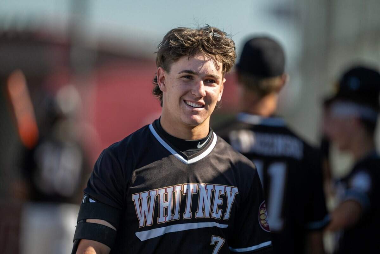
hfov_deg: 5.2
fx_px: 4222
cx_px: 190
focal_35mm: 400
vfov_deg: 3.4
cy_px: 127
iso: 100
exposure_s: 1/800
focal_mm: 400
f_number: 2.8
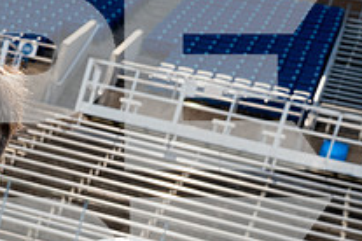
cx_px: -114
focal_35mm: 115
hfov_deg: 16.7
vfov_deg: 11.7
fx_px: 1156
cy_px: 291
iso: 320
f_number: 10
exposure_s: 1/250
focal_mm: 41
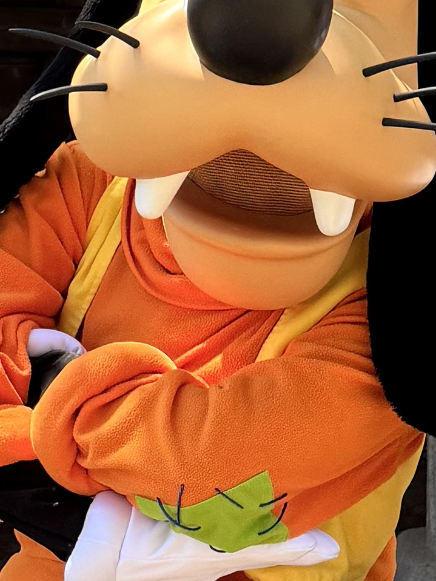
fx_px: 2402
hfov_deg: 10.3
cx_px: 23
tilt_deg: -14.9
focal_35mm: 143
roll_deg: +1.4
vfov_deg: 13.6
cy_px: 601
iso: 100
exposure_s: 1/931
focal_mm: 6.76
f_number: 1.78
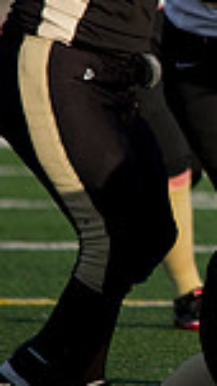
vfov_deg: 1.4
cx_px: 498
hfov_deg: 0.8
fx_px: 15591
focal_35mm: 1525
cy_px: 74
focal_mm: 380
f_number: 6.3
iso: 400
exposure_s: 1/1000
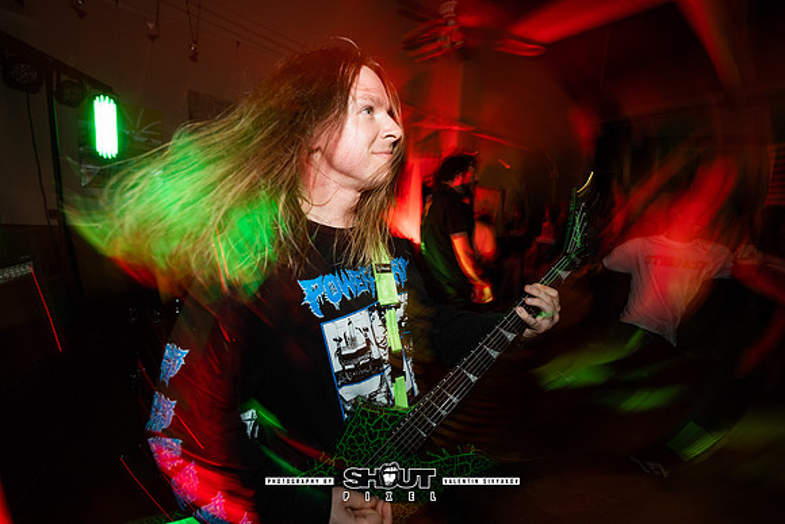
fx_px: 305
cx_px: 392
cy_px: 262
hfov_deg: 104.2
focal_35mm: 14
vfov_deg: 81.2
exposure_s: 1/13
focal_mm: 14
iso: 800
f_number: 2.8
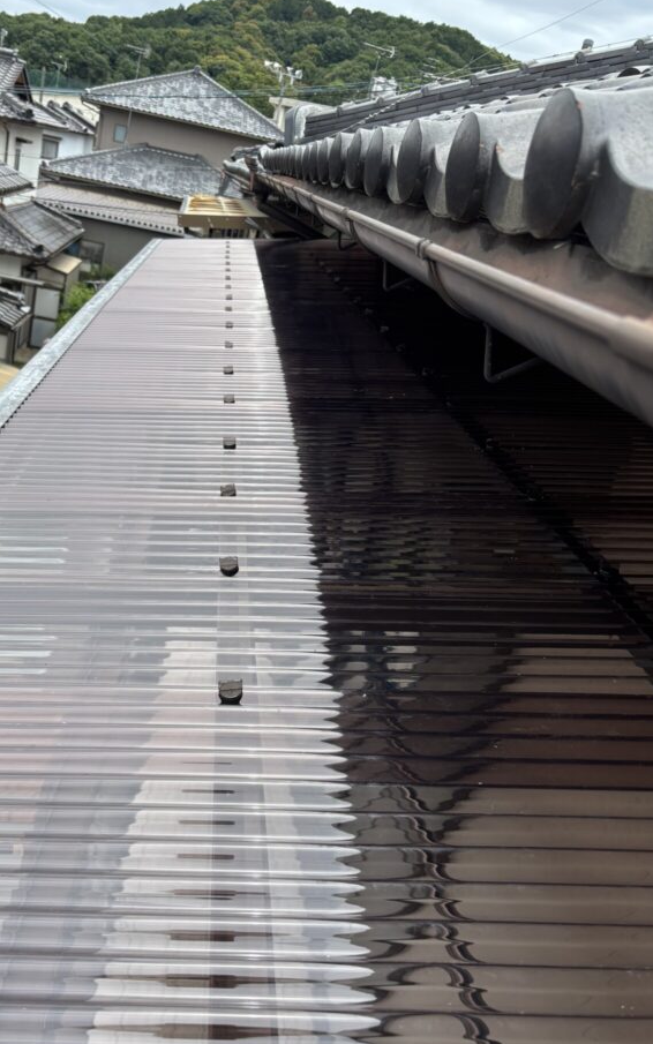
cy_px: 573
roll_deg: -13.6
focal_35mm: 33
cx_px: 209
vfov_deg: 58.0
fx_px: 939
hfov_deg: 37.9
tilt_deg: -23.3
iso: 50
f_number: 1.6
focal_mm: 5.96
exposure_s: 1/1328
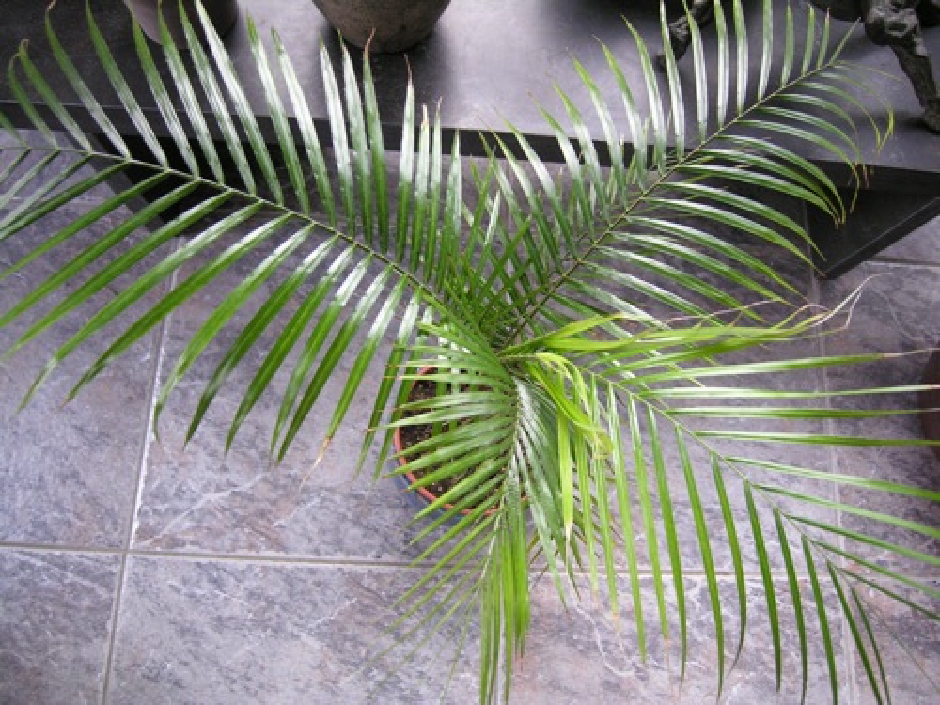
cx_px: 470
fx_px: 652
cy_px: 352
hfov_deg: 71.6
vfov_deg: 56.8
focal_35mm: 24
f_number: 2.6
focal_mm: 6.1
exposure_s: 1/25.8
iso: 200
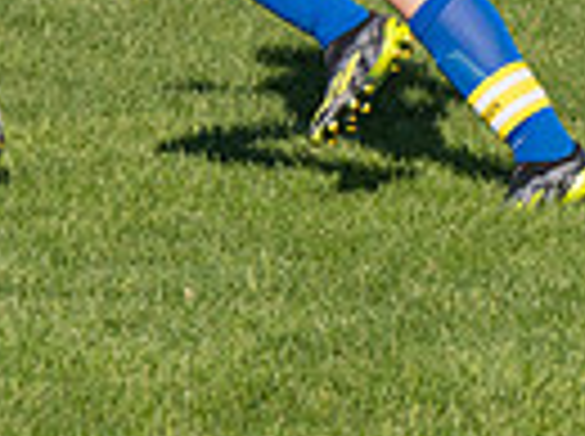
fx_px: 11066
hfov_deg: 3.0
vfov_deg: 2.3
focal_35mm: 656
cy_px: -279
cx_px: 266
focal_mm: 102
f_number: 5.6
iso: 250
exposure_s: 1/1600
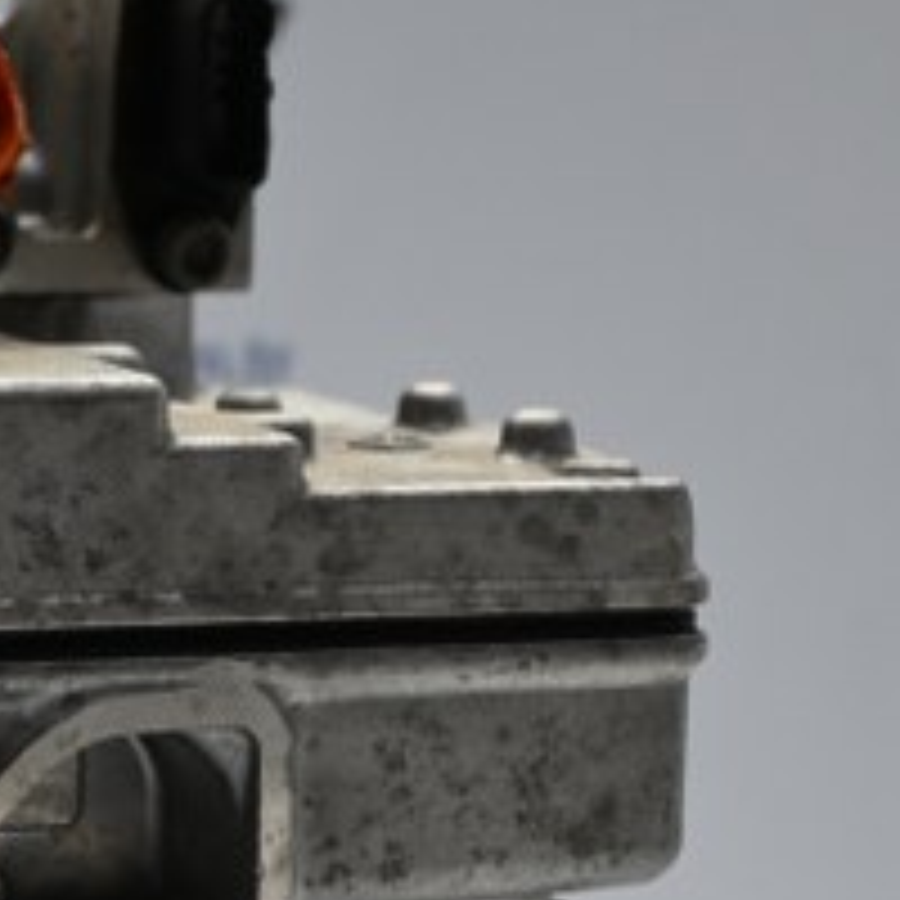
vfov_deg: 14.4
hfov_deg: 14.2
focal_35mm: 121
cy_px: 644
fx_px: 3549
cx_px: -72
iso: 500
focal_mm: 31.5
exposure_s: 1/50
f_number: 5
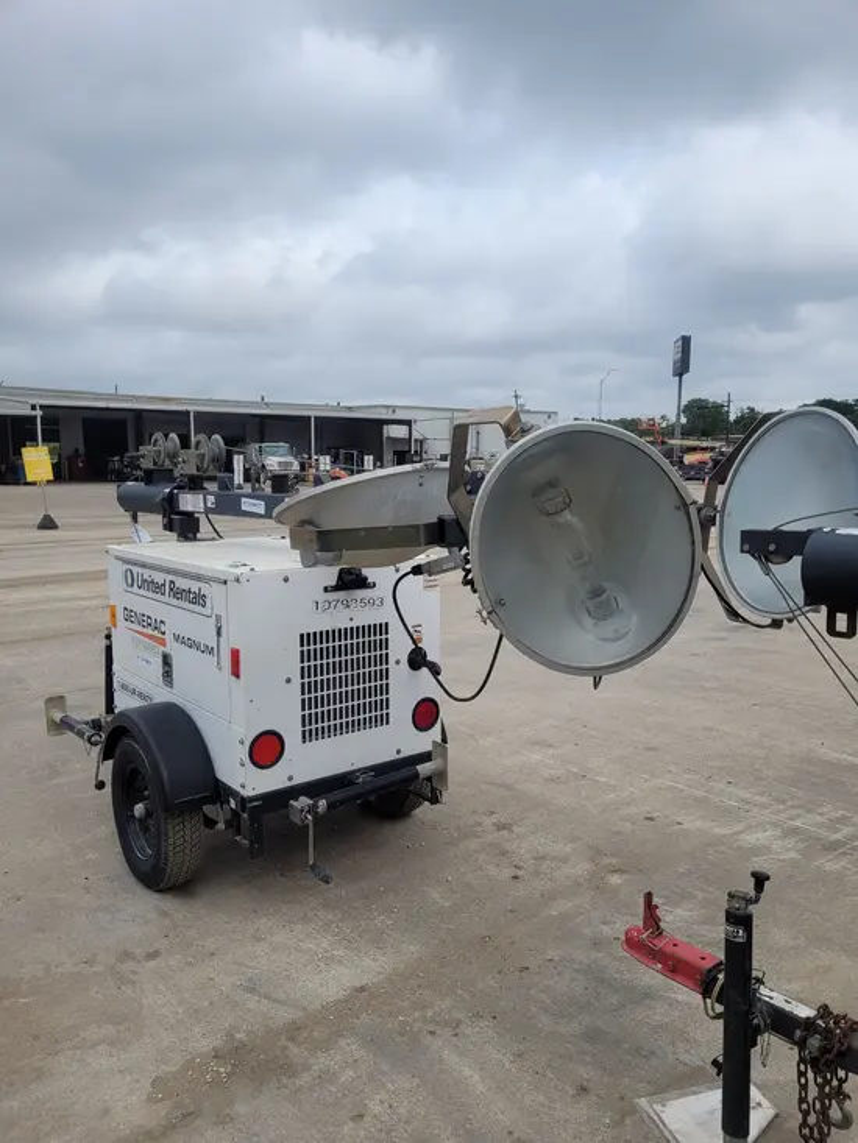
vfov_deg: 67.3
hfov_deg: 53.1
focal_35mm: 26
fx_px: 859
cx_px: 429
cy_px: 572
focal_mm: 5.4
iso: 40
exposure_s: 1/2049
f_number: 1.8
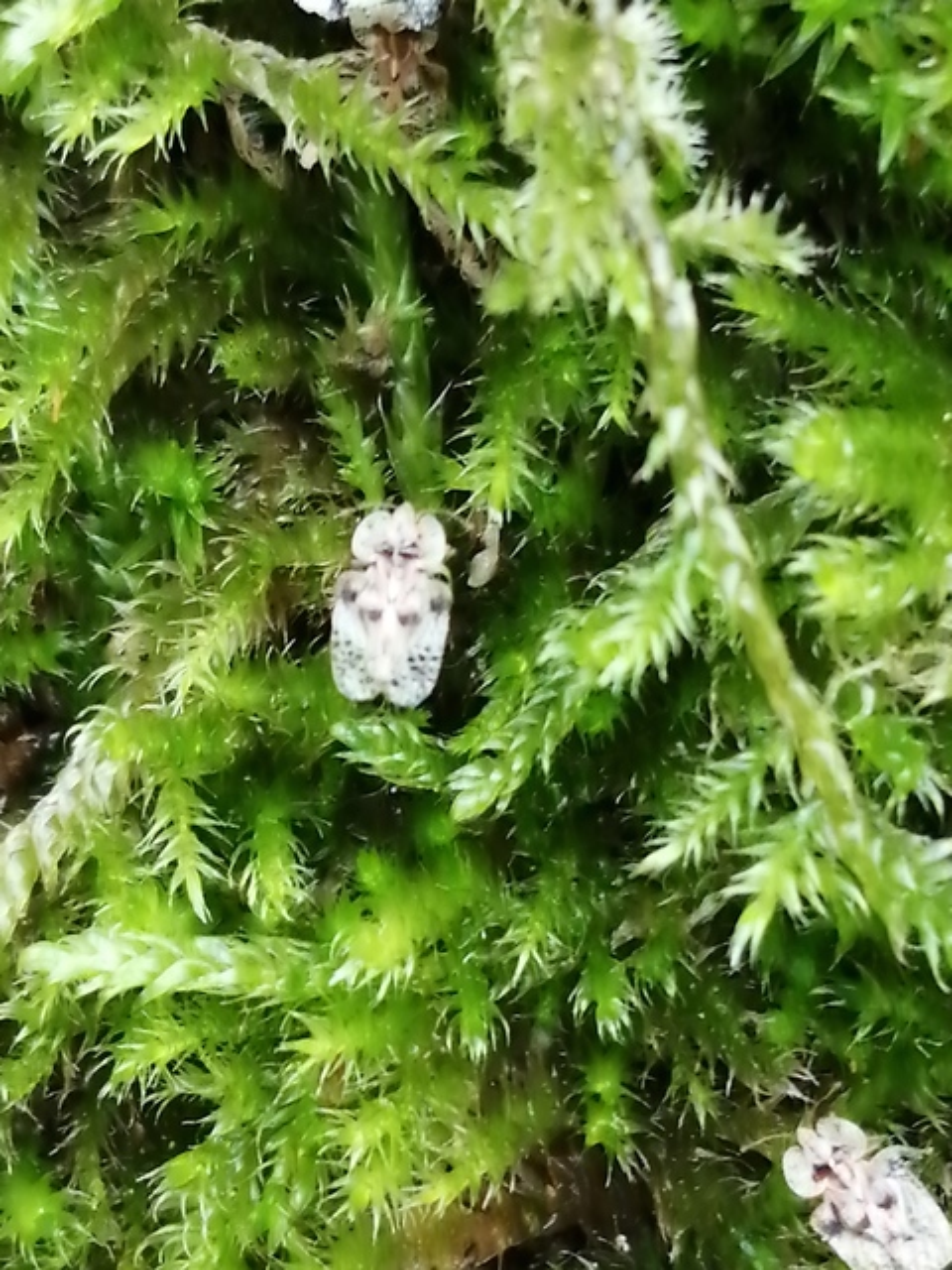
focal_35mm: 104
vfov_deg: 18.9
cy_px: 635
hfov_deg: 14.2
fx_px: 3814
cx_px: 476
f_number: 1.8
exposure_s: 1/33.3
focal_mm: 3.46
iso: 100
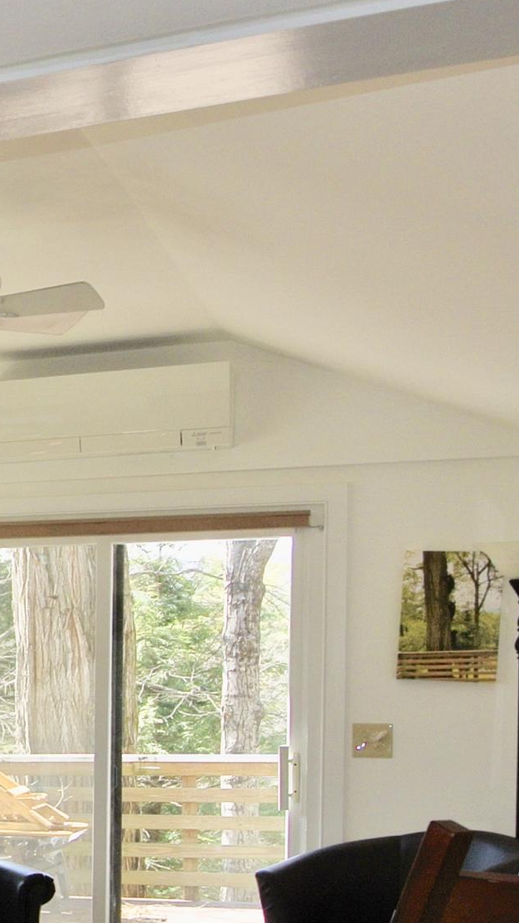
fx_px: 1590
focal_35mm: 65
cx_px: -591
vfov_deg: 31.8
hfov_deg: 14.5
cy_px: 693
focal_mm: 8.8
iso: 100
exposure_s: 1/60
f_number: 5.6
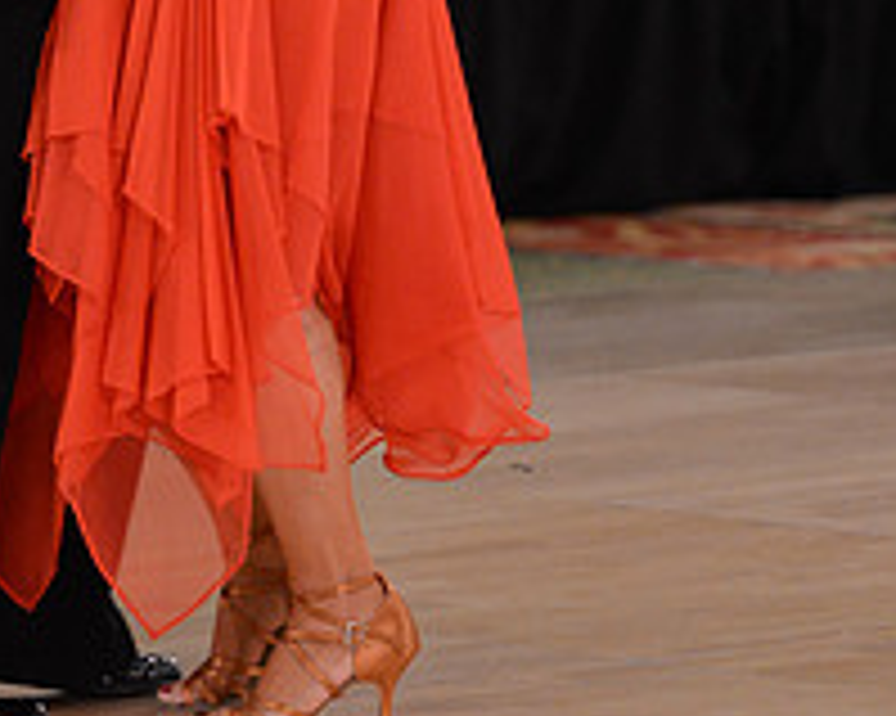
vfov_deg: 3.1
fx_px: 13041
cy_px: -212
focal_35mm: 492
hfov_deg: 3.9
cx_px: 236
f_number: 2.8
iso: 2500
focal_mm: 180
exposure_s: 1/250
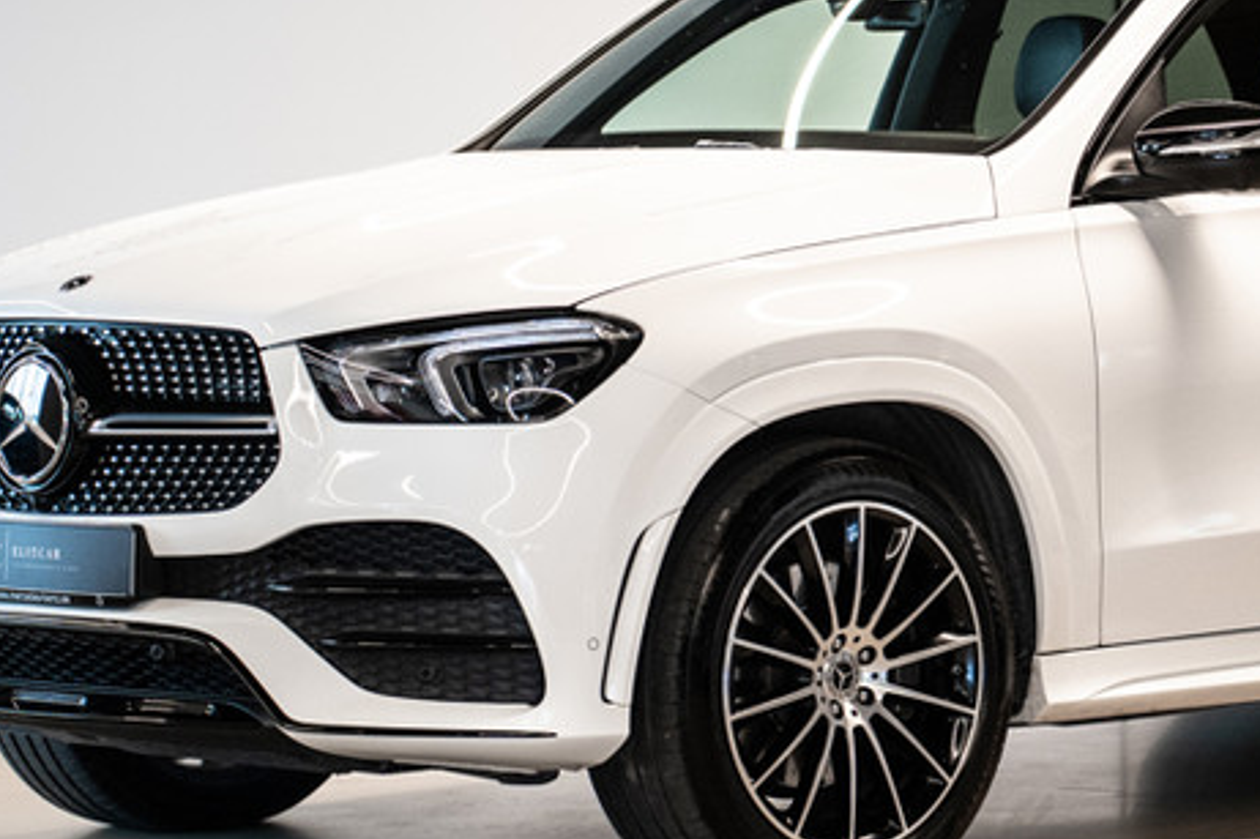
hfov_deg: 13.3
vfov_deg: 8.9
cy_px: 179
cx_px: 1017
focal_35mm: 154
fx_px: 5388
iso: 1250
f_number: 2.8
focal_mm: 75
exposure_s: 1/200
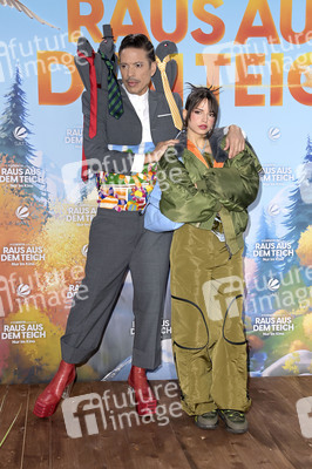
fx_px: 755
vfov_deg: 34.5
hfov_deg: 23.3
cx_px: 156
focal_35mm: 58
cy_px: 234
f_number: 5.6
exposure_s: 1/250
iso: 640
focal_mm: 58
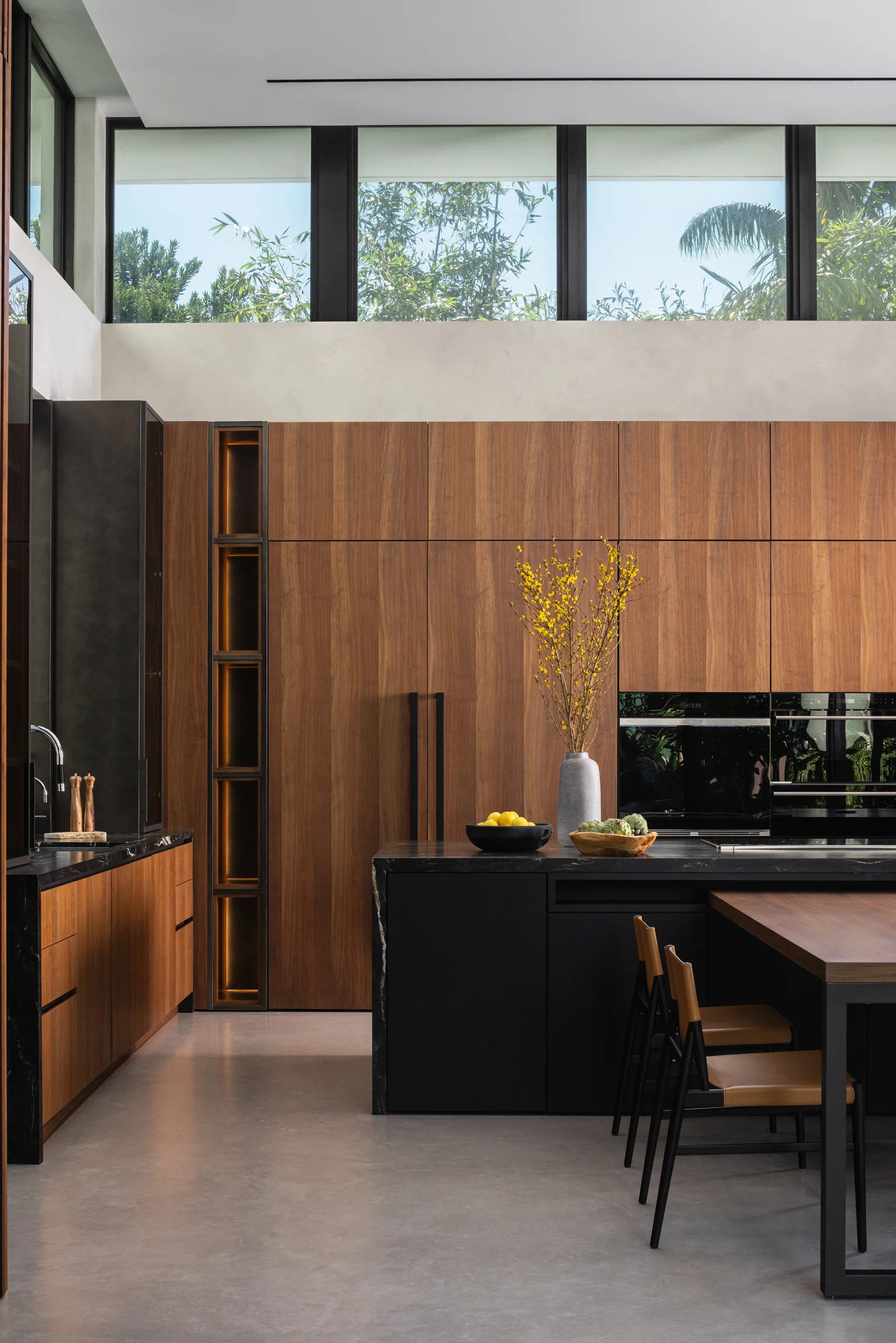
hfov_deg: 29.9
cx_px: 448
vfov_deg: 43.6
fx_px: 1680
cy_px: 672
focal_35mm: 45
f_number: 11
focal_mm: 45
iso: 800
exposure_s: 1/30
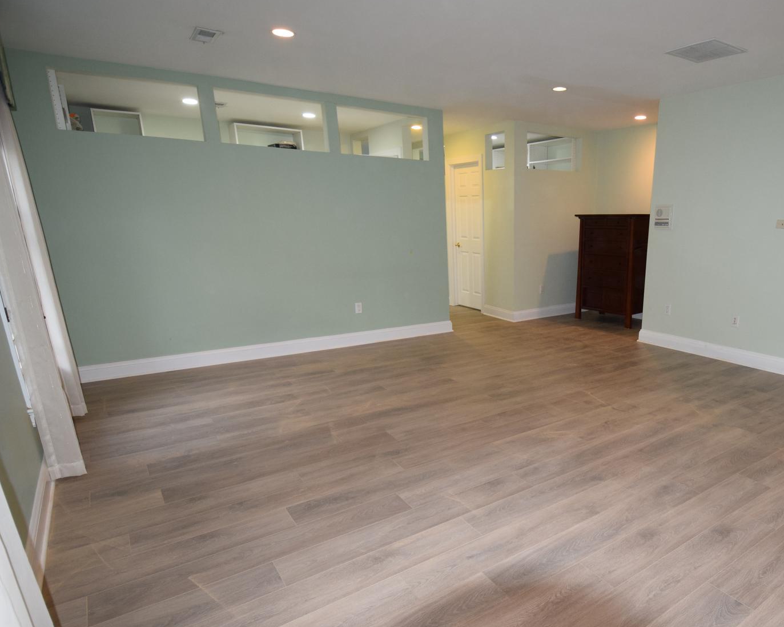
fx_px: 487
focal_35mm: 21
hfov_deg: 75.3
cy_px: 374
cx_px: 521
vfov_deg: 65.0
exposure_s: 1/60
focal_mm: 10
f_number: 4
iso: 800
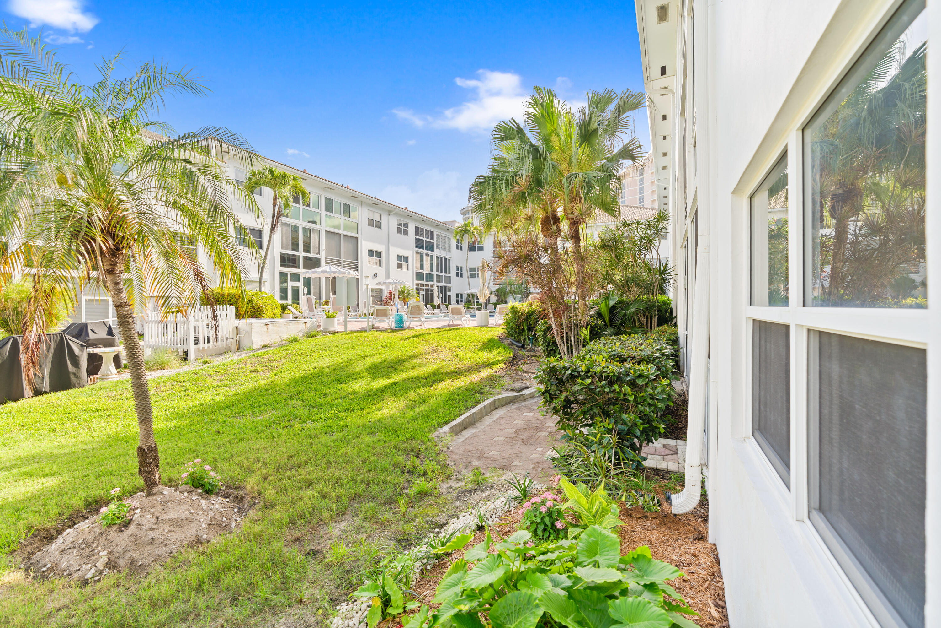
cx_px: 470
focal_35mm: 16
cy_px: 314
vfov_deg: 73.7
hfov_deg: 96.7
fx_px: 418
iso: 100
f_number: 5
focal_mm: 16
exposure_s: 1/60
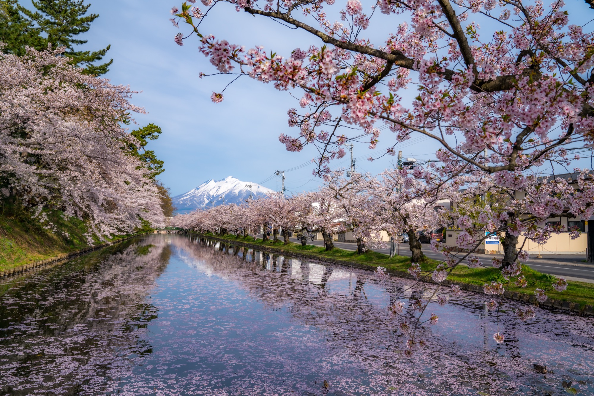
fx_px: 479
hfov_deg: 63.7
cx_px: 297
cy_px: 198
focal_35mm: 29
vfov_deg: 45.0
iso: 200
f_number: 7.1
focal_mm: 29
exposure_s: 1/640
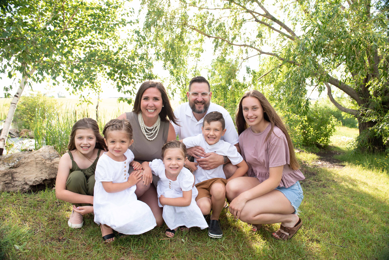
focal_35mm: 24
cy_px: 130
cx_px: 194
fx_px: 259
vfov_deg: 53.2
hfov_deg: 73.7
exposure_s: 1/125
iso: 160
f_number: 5
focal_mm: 24
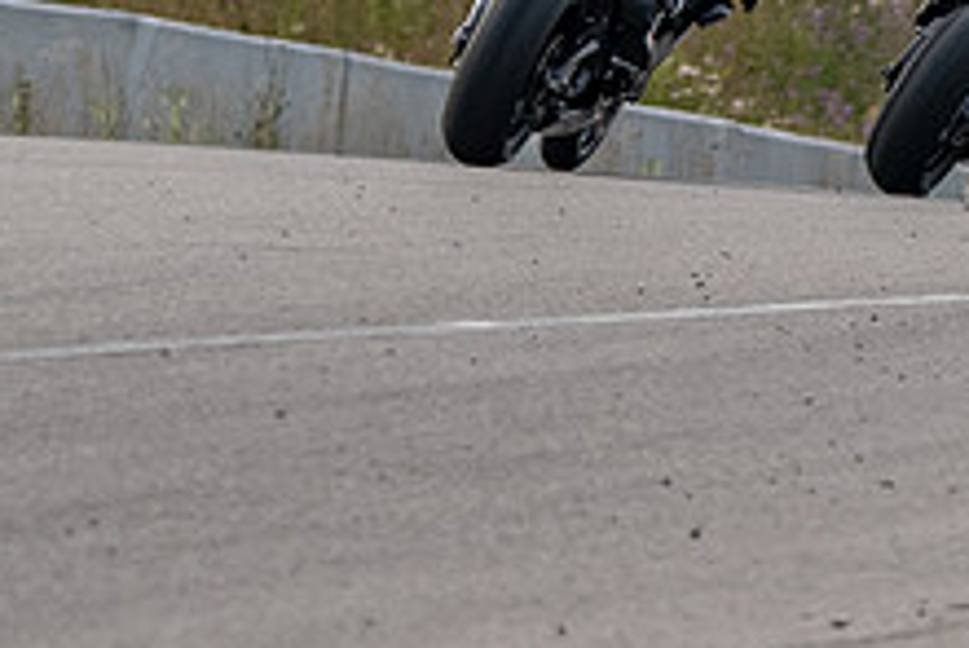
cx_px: 992
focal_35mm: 1037
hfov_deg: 2.0
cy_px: 56
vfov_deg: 1.3
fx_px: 27930
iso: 360
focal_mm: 210
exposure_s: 1/1250
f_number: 5.6
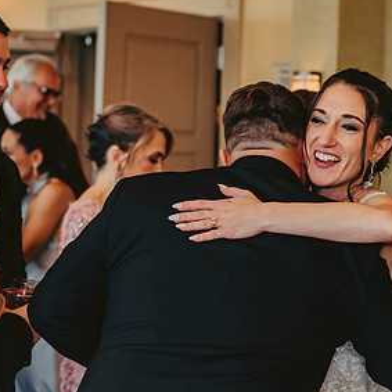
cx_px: 294
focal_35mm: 87
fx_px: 1115
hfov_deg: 19.8
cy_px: 163
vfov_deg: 19.9
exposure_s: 1/320
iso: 320
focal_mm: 50
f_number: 2.8
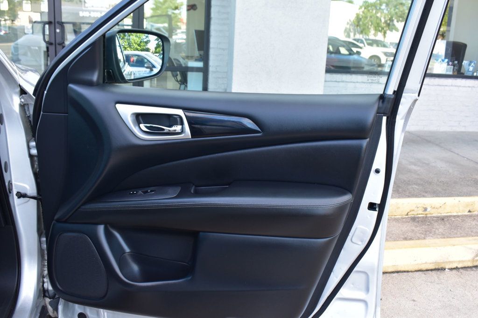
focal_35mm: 36
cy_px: 159
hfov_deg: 53.1
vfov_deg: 36.8
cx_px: 239
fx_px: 478
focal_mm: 24
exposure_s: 1/50
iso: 400
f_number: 8
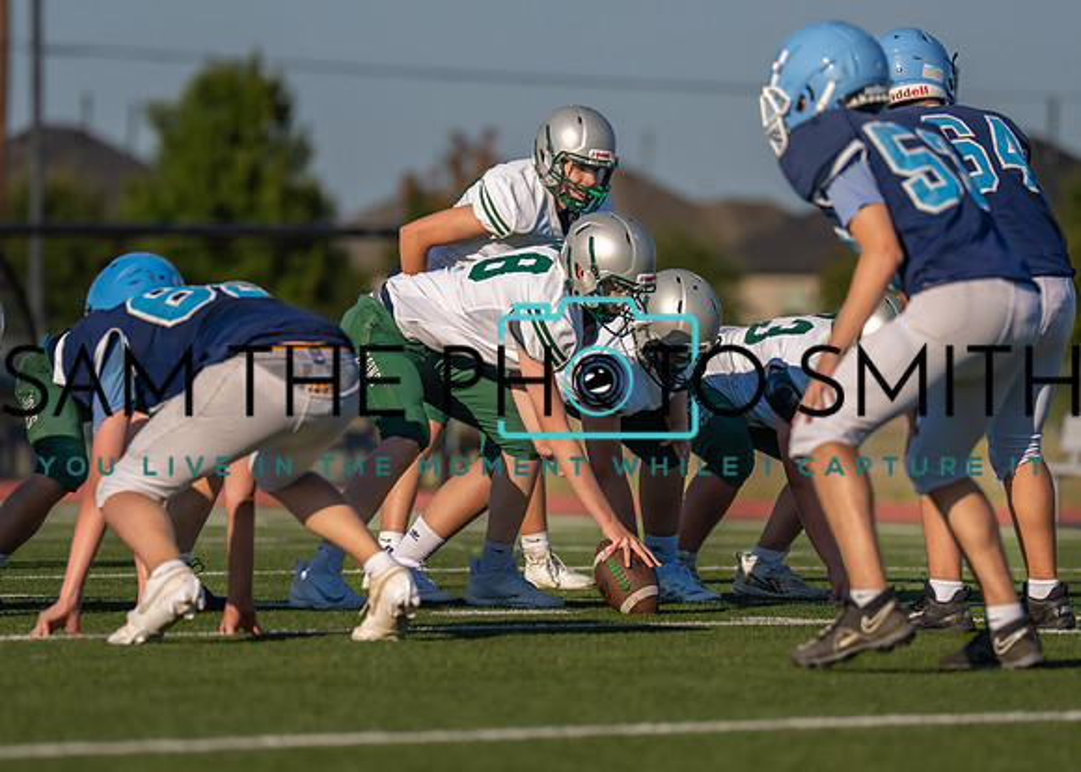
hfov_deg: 5.8
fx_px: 10760
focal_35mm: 351
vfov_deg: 4.1
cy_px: 403
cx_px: 561
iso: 250
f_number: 2.8
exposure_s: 1/6400
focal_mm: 200
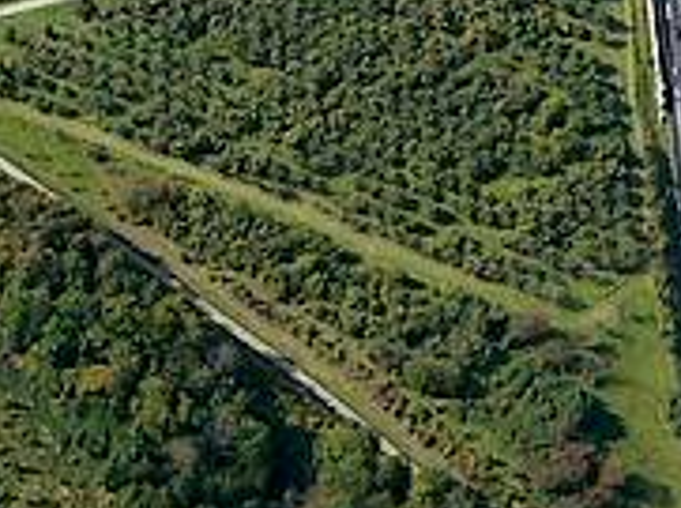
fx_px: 3829
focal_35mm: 195
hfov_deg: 10.2
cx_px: 474
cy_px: -309
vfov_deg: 7.4
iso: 100
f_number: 4
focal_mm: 7.3
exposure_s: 1/500
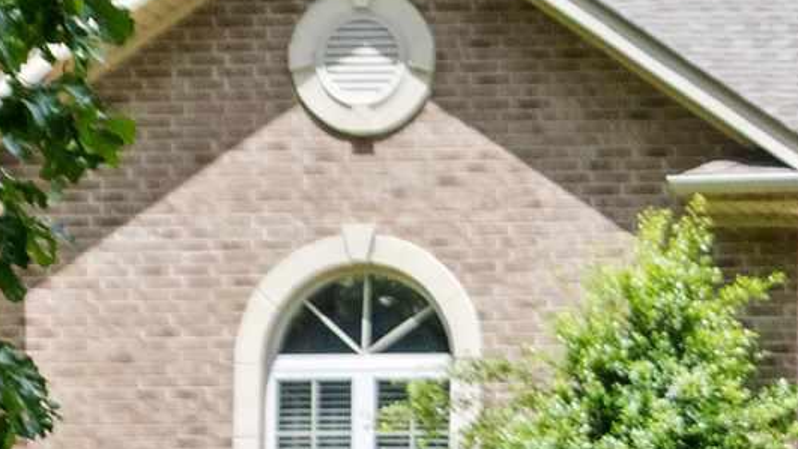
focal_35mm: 212
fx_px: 4487
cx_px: 1638
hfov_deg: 9.5
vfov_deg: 5.7
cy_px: 625
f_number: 5.6
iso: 1250
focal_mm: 35
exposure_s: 1/2500
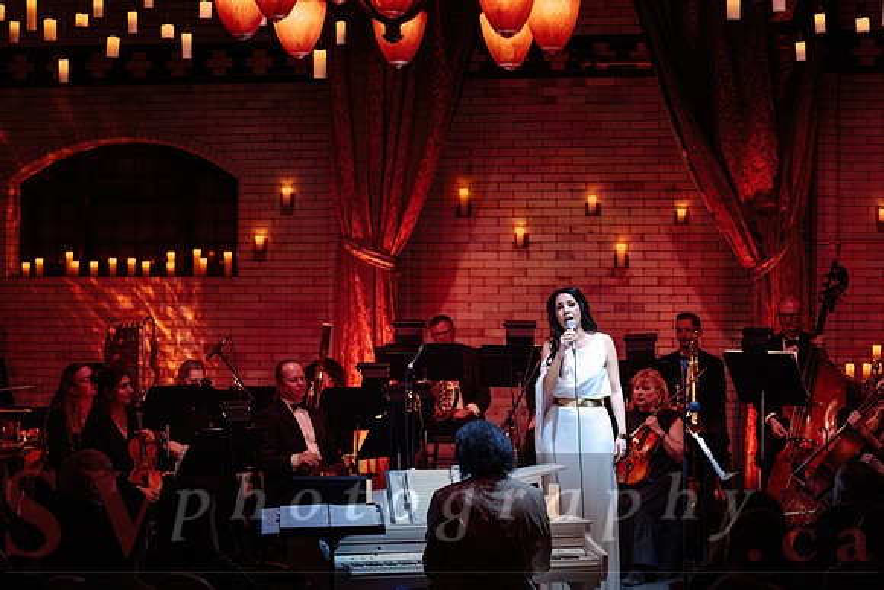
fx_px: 1760
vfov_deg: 19.0
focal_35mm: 72
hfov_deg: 28.2
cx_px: 442
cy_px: 295
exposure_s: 1/125
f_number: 2.8
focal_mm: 70
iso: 1600
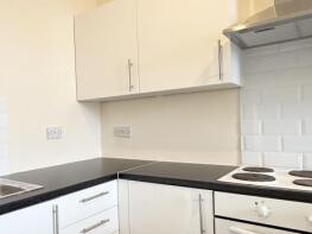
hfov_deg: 56.3
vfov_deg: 45.4
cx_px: 90
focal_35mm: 31
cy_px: 127
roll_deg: +2.1
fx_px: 279
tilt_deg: -0.4
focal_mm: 2.22
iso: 200
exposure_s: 1/100
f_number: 2.2
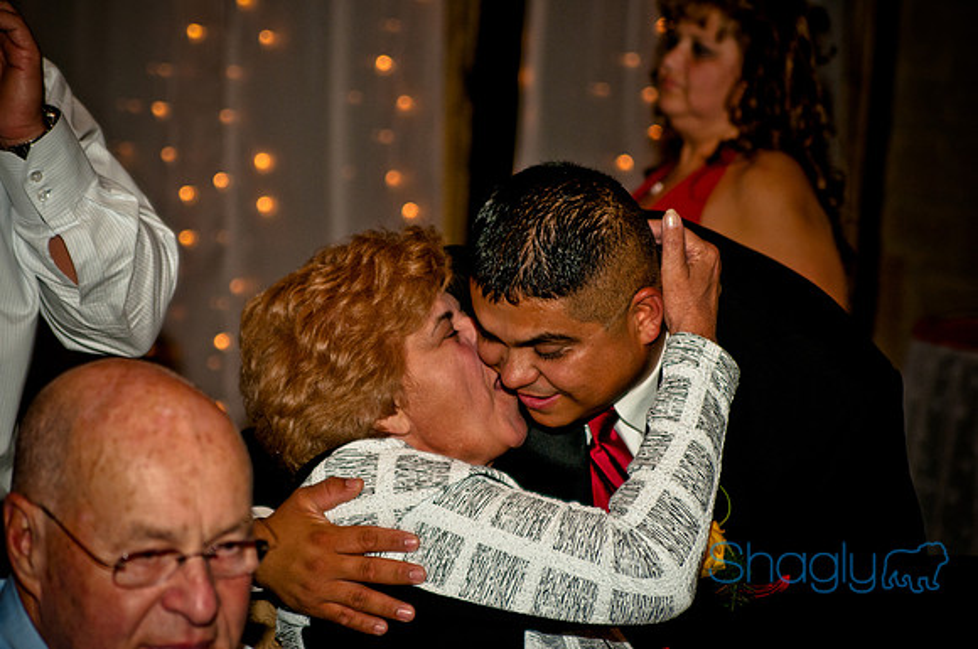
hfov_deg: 18.2
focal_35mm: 112
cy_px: 324
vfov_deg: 12.1
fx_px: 3052
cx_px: 489
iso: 400
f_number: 2.8
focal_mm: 75
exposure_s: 1/200
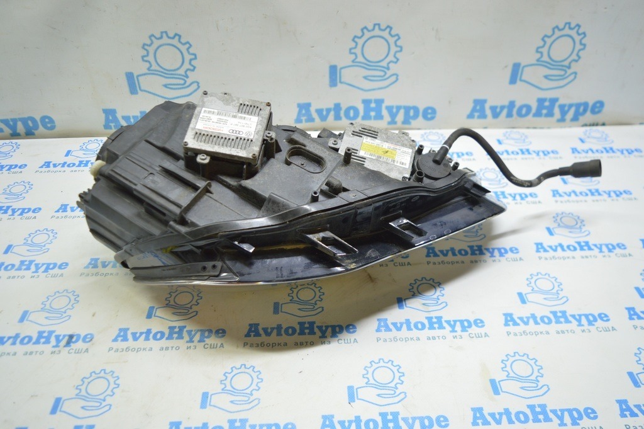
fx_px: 536
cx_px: 322
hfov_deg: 62.0
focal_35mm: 30
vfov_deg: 43.5
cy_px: 214
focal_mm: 20
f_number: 3.8
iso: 400
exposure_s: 1/40
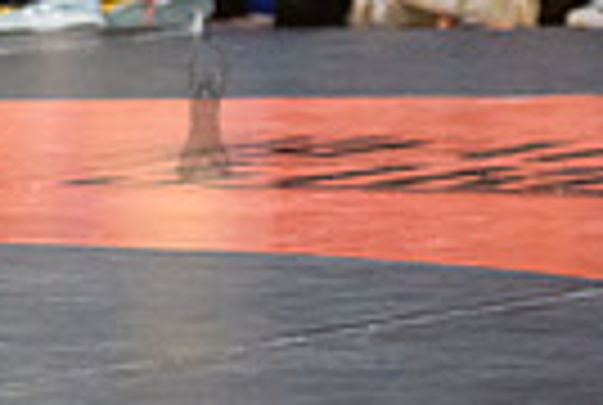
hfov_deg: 5.9
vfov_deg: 4.0
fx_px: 5792
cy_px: -119
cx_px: -378
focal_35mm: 345
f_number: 3.5
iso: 8000
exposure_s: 1/400
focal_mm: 80
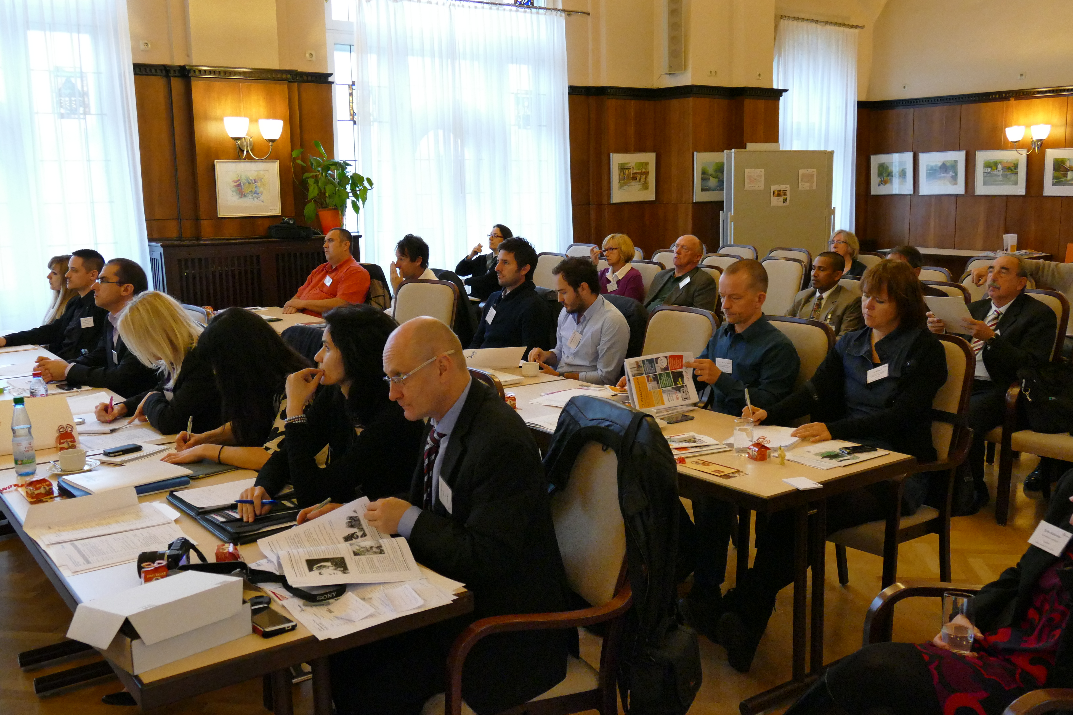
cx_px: 536
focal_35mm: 34
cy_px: 358
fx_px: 1013
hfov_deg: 55.8
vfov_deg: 38.9
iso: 2000
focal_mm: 12.38
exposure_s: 1/100
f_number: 3.1
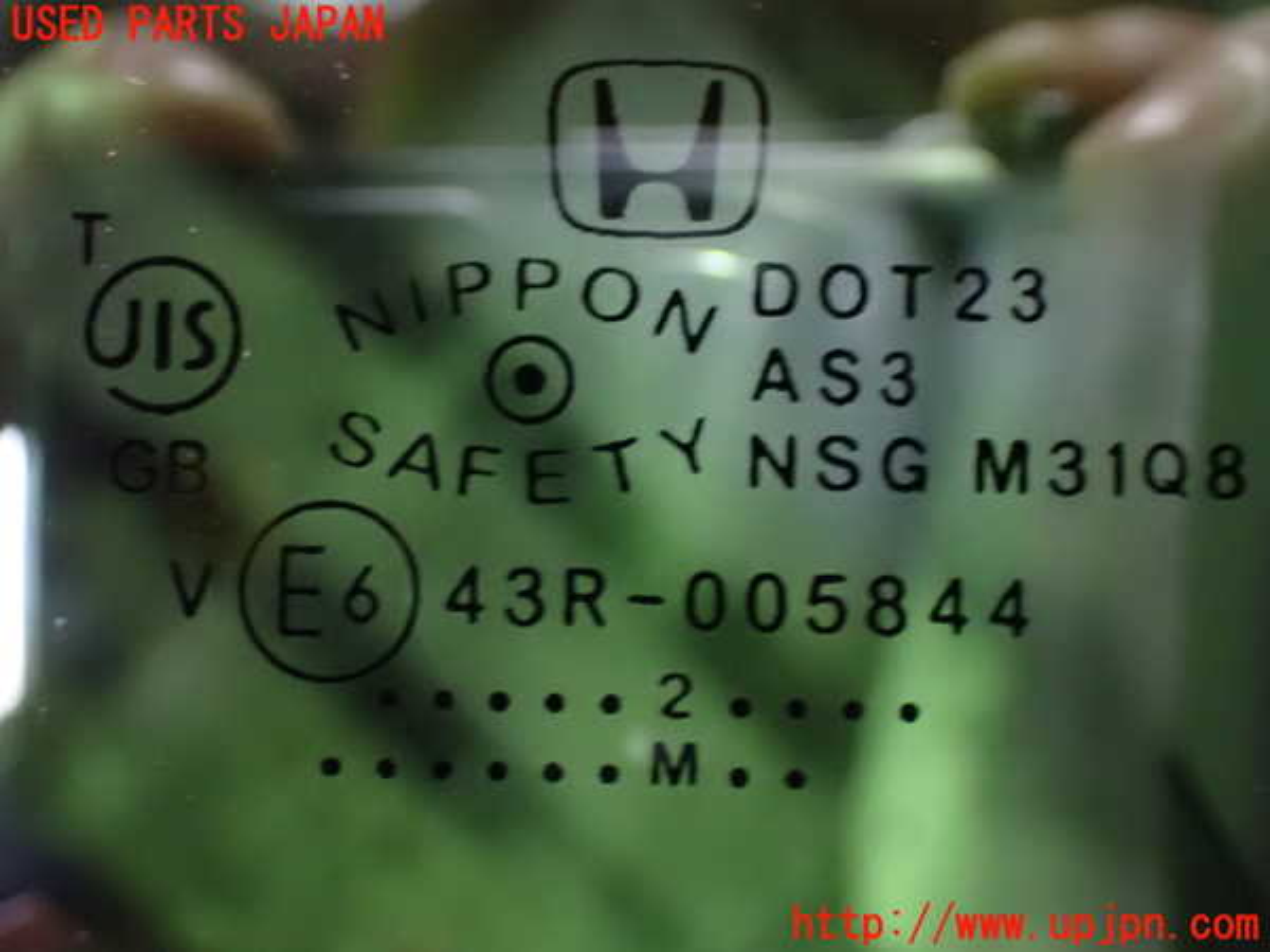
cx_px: 635
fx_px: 1724
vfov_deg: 30.9
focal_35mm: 47
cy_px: 476
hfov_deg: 40.4
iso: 1600
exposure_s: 1/15
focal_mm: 8.4
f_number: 3.1
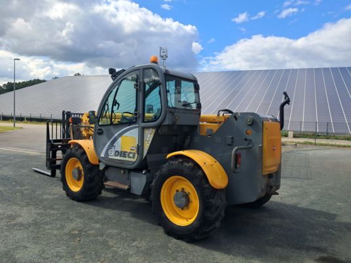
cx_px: 176
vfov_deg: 51.4
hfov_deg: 65.3
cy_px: 132
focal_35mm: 27
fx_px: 274
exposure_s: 1/679
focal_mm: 4
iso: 50
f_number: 1.8
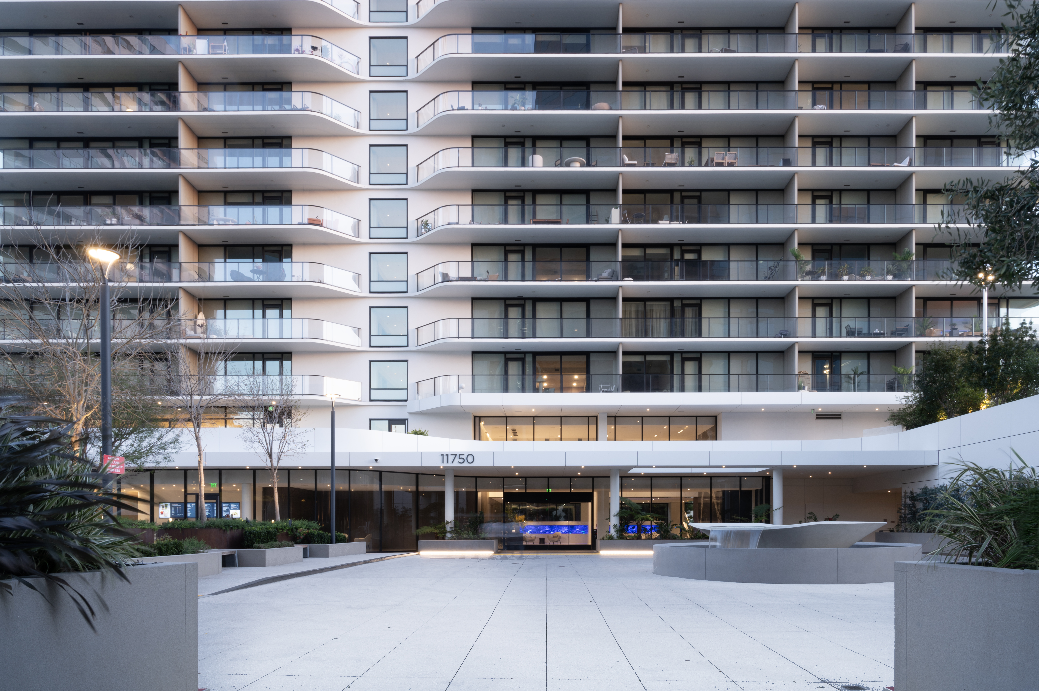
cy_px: 343
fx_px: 721
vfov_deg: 51.2
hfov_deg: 71.5
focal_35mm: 25
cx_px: 519
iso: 100
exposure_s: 3
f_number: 22
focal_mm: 24
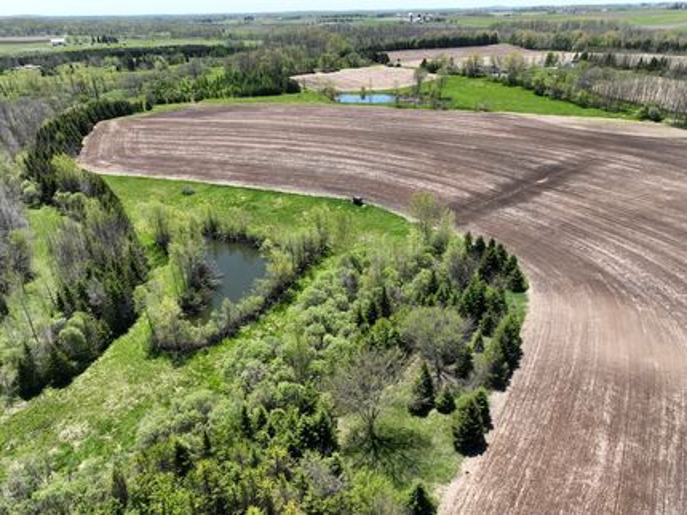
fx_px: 476
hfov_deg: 71.6
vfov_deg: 56.8
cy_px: 258
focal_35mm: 24
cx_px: 344
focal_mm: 12.29
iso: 120
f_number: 2.8
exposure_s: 1/100
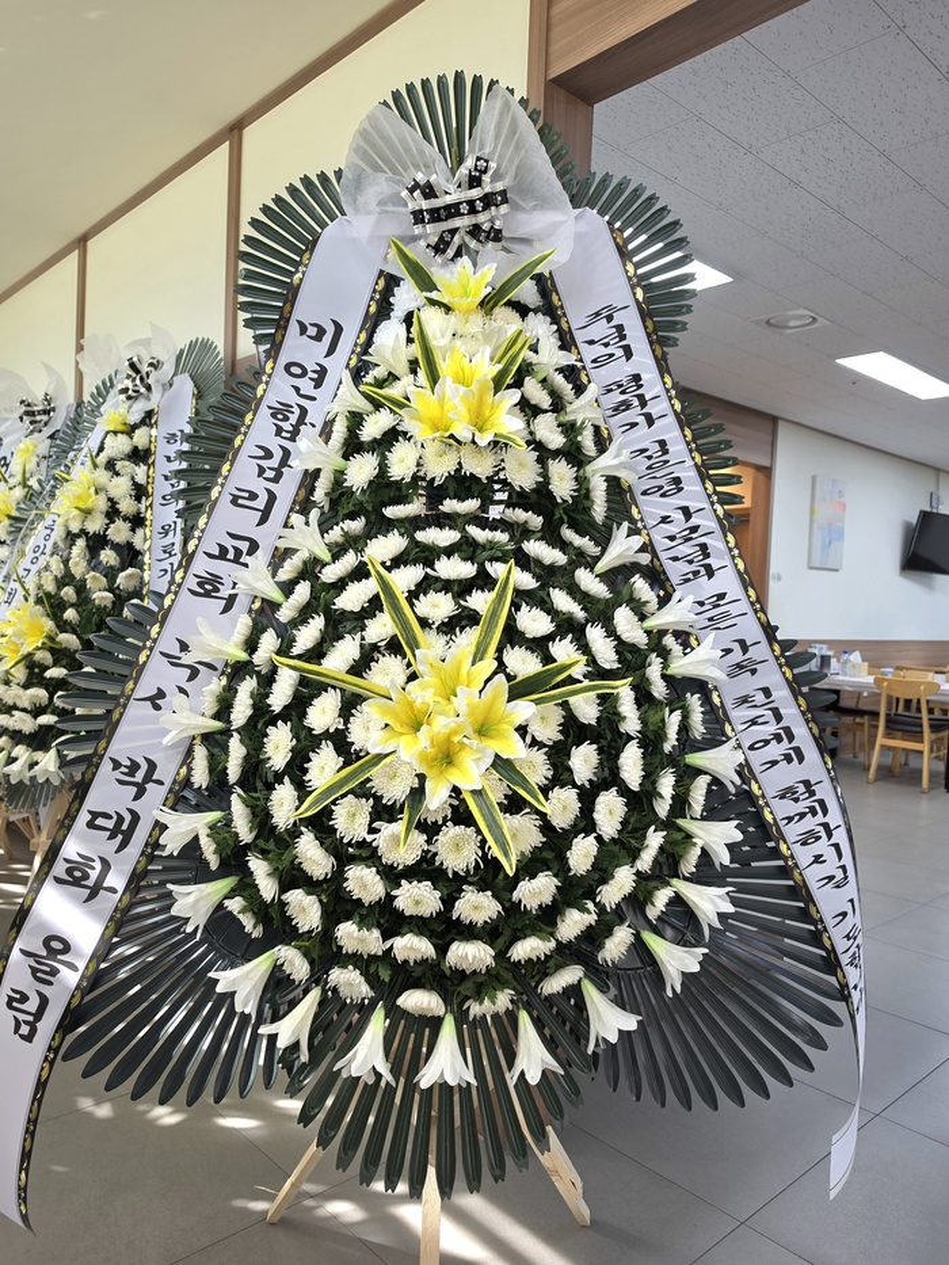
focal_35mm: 23
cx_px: 474
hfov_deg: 58.9
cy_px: 632
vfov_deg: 73.9
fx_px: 841
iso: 80
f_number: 1.4
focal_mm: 6.5
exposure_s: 1/120
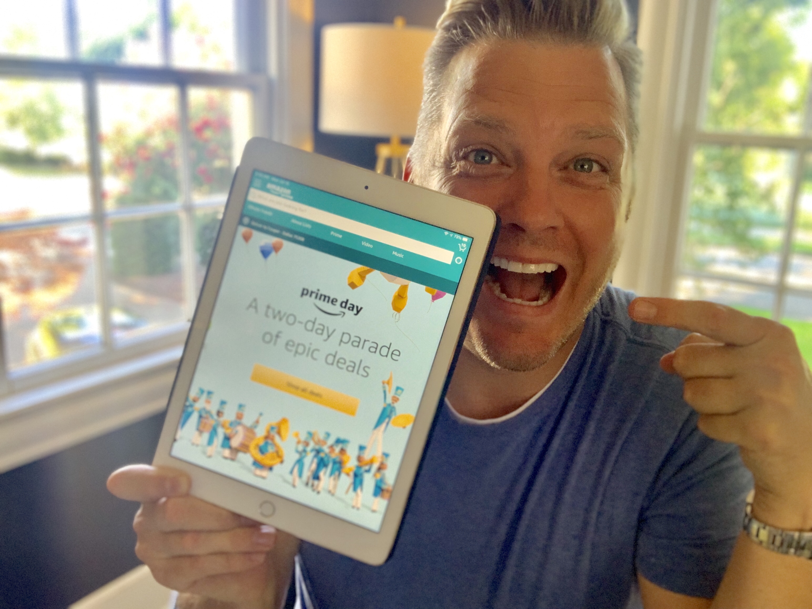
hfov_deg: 56.8
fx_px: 751
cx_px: 406
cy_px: 304
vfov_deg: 44.2
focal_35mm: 32
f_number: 2.2
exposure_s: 1/60
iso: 250
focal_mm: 2.87
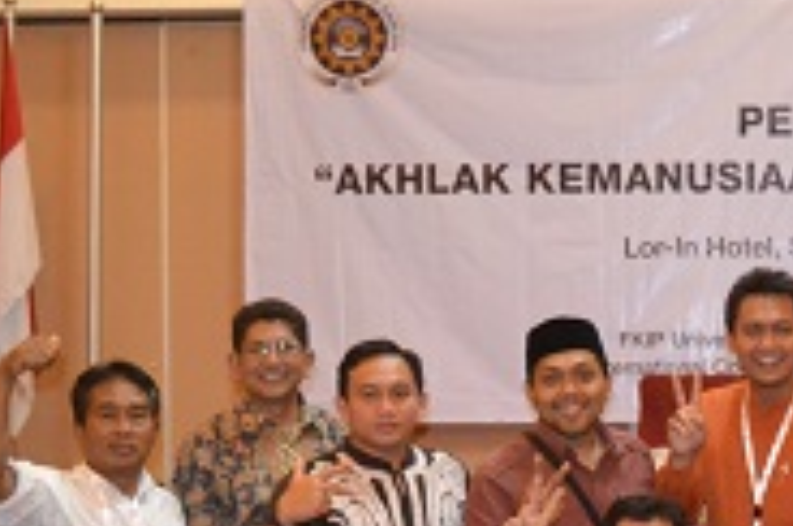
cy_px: 517
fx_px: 2155
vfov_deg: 13.7
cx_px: 879
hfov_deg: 19.9
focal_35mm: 98
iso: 3200
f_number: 3.8
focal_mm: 20
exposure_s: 1/60
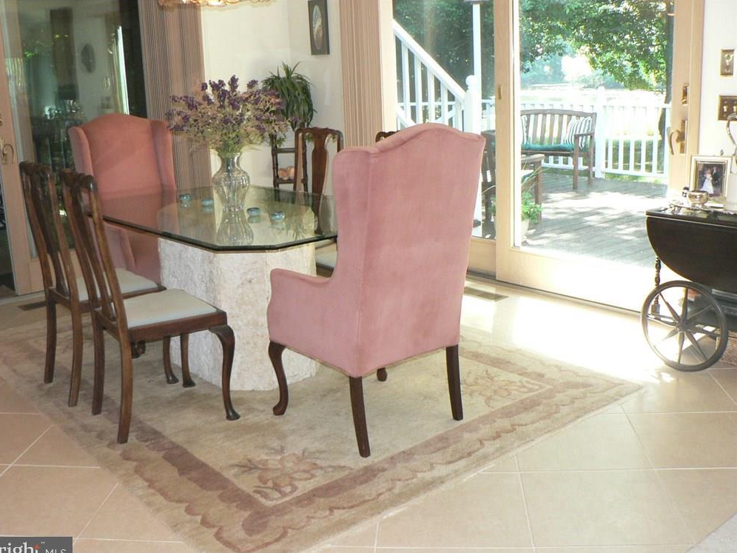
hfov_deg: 50.1
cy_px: 283
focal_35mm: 37
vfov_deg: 38.7
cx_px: 359
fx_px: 788
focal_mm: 6
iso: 300
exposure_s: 1/60
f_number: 2.8
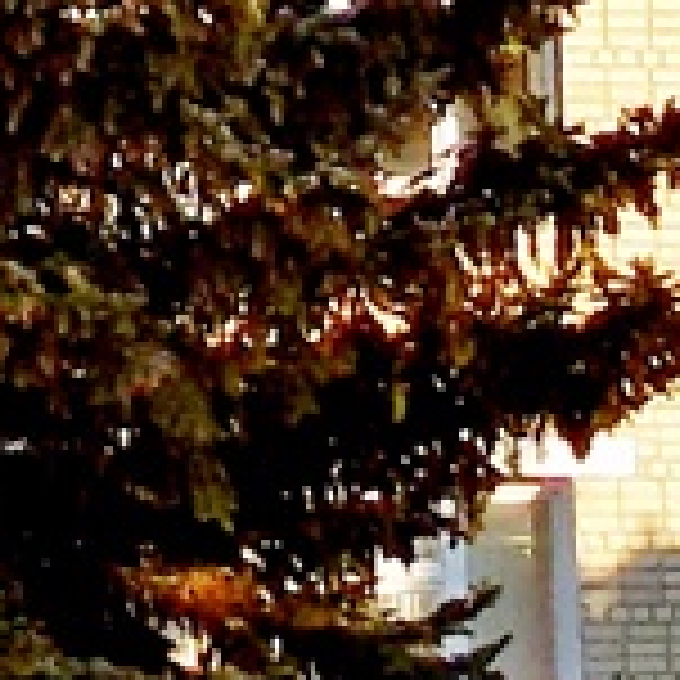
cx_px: -572
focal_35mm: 172
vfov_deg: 9.4
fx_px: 3823
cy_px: -766
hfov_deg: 9.6
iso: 80
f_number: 3.1
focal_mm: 4
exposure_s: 1/500
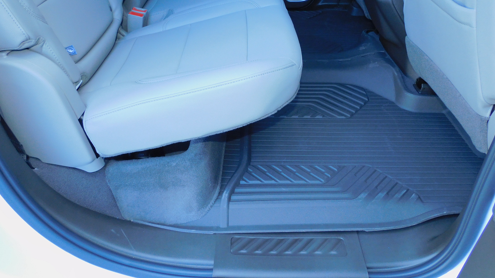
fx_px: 354
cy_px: 107
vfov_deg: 42.6
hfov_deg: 69.8
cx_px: 242
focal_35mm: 27
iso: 160
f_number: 3.3
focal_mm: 4.3
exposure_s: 1/30
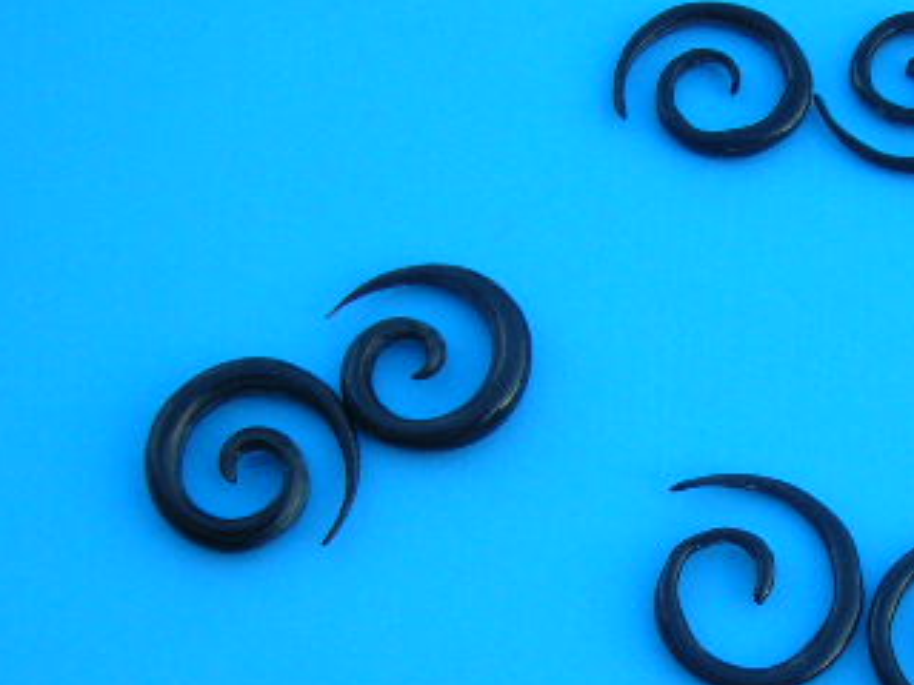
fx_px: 1848
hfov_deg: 26.9
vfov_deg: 20.9
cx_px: 814
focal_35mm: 70
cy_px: 494
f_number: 2.8
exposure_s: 1/92.7
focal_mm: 5.8
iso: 50
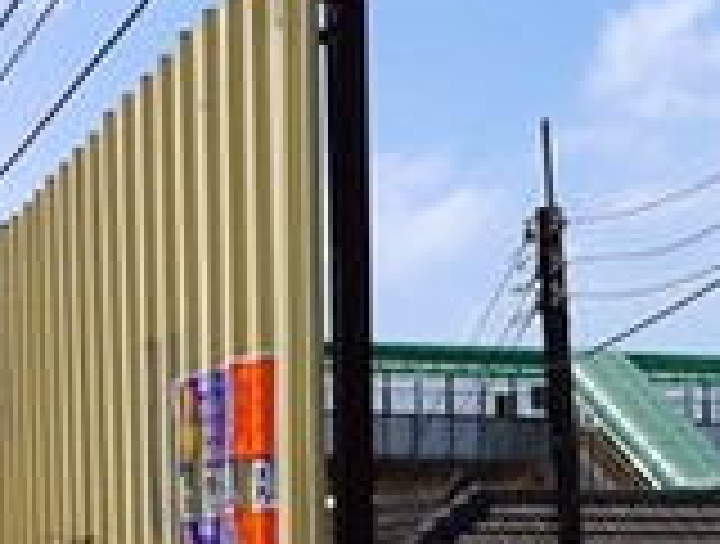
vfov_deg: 12.9
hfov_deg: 17.5
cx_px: 358
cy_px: 697
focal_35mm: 112
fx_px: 2337
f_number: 5
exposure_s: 1/1000
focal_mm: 15
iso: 160
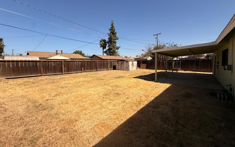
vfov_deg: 74.5
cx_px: 117
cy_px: 65
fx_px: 96
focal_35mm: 15
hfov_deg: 101.5
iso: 50
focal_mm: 2.22
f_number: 2.2
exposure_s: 1/3125
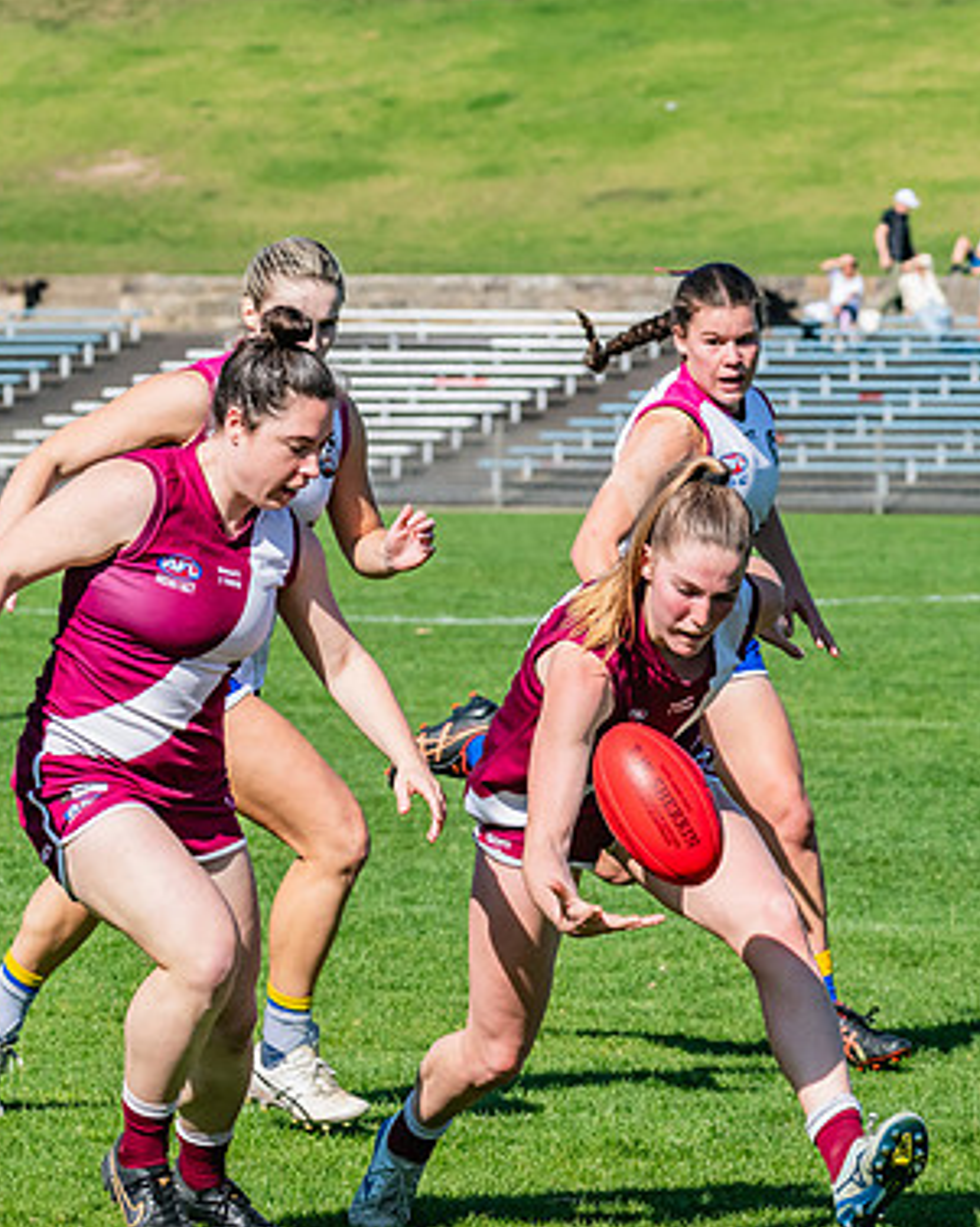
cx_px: 452
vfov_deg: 6.1
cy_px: 712
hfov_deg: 4.8
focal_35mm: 319
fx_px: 11579
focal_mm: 180
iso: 800
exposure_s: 1/1250
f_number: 11
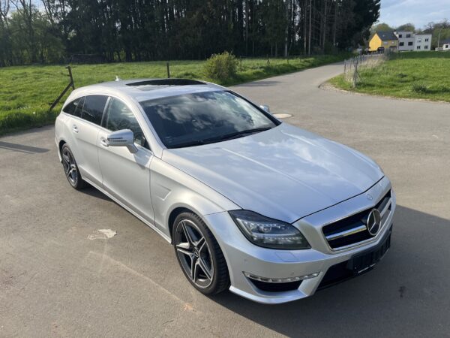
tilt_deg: -17.3
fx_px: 338
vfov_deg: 53.1
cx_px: 225
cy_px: 169
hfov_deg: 67.3
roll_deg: +3.1
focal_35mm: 26
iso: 50
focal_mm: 5.1
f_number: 1.6
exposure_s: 1/2309
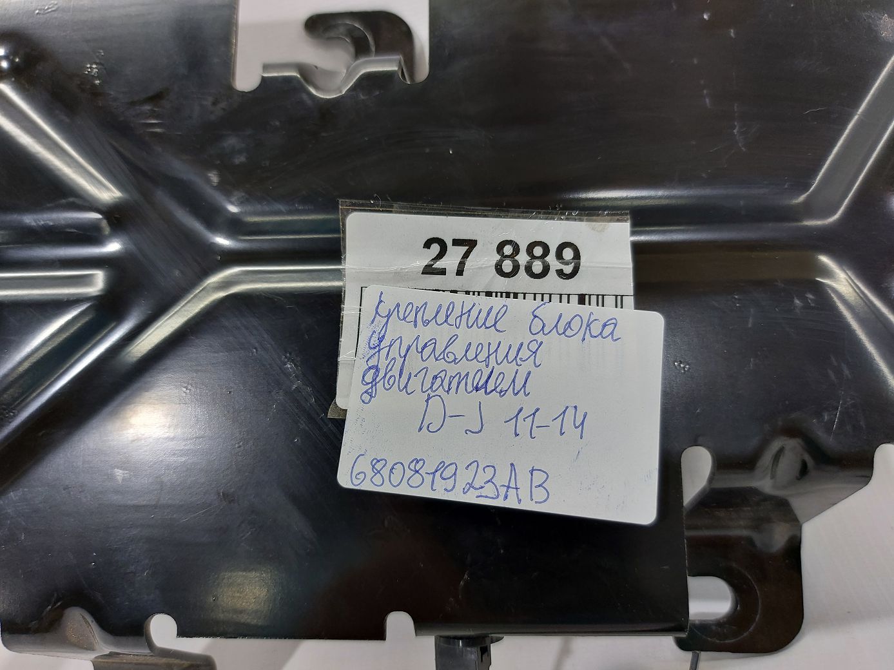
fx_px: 620
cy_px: 335
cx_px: 447
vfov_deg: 56.8
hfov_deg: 71.6
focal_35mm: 24
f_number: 1.8
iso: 32
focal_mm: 5.23
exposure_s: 1/50
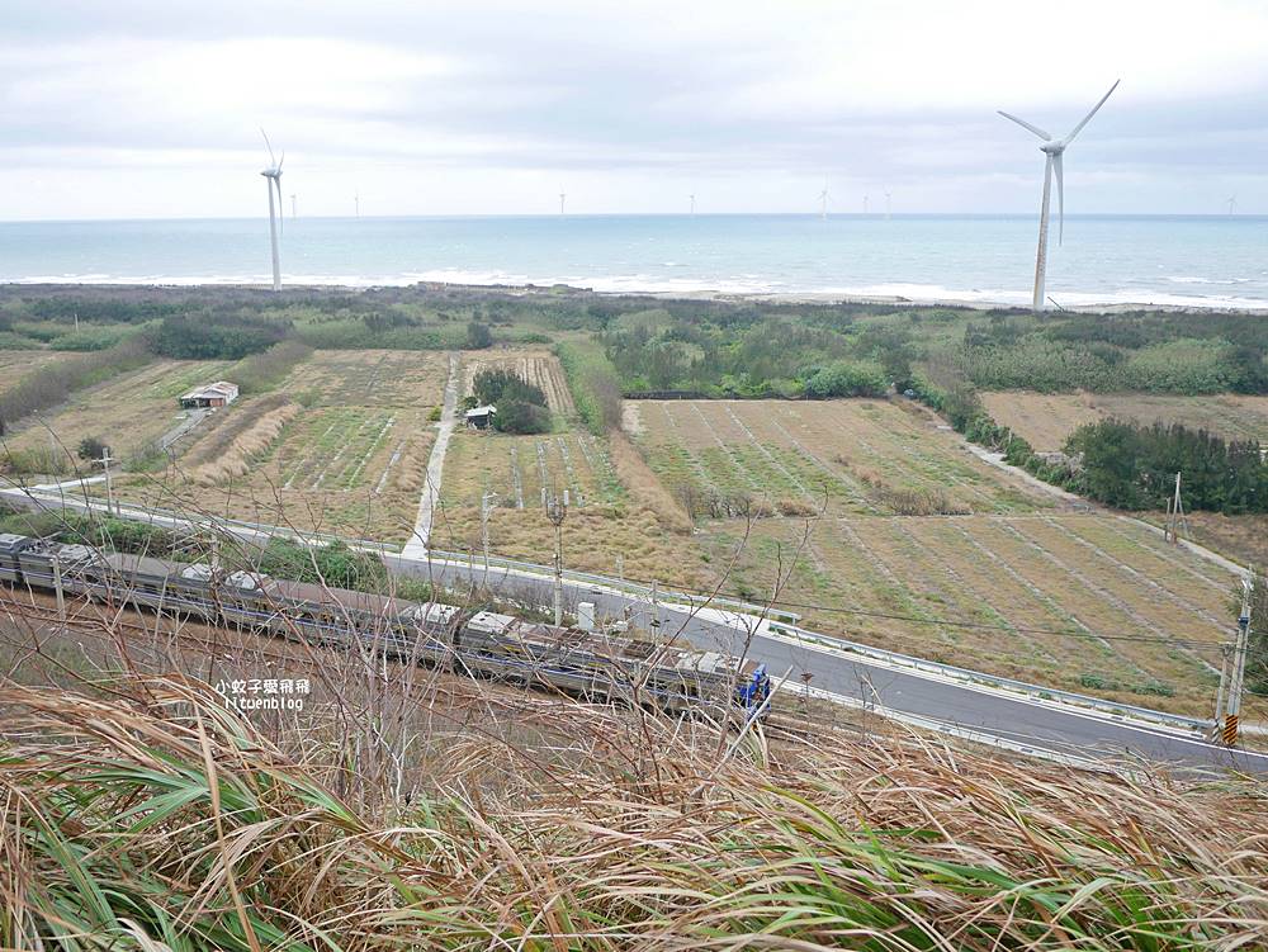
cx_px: 634
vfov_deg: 49.8
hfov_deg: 63.4
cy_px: 476
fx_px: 1026
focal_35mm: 28
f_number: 3.2
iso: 200
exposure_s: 1/800
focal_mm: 14
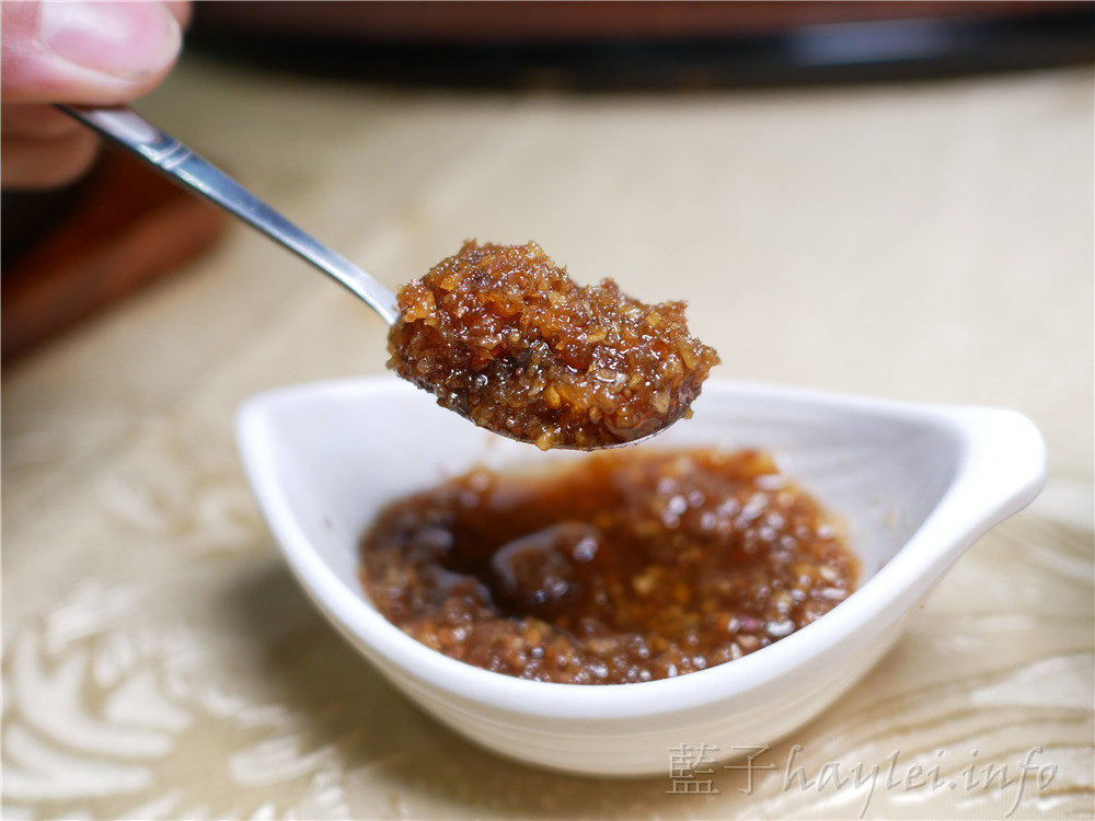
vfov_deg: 46.8
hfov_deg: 60.0
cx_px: 548
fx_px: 949
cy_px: 410
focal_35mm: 30
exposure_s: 1/125
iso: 200
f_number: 2
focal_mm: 15
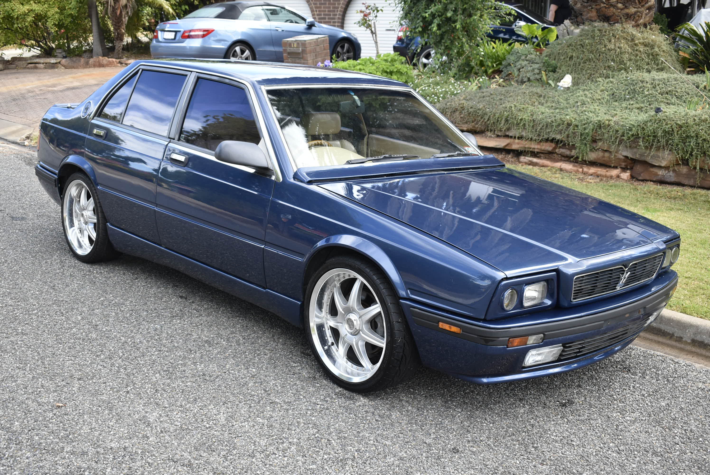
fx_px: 799
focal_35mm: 40
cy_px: 238
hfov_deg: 47.9
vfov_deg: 33.1
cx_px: 355
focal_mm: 27
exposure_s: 1/250
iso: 400
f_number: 5.6
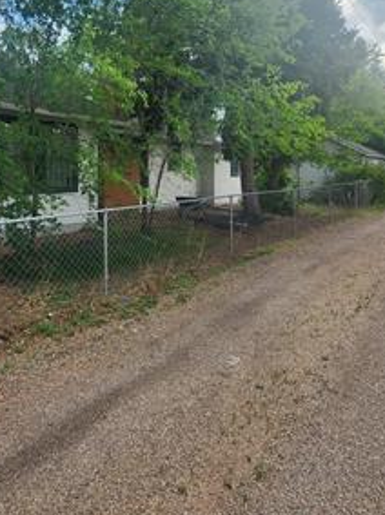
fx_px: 327
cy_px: 180
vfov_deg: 74.5
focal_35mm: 22
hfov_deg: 60.5
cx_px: 157
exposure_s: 1/818
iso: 50
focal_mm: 2.2
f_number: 2.2
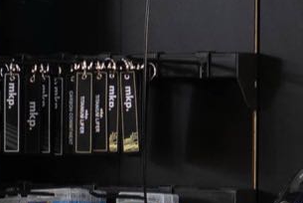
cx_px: -126
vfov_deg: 3.4
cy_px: 123
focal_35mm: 409
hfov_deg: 5.0
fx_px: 3446
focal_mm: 52
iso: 640
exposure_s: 1/160
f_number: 4
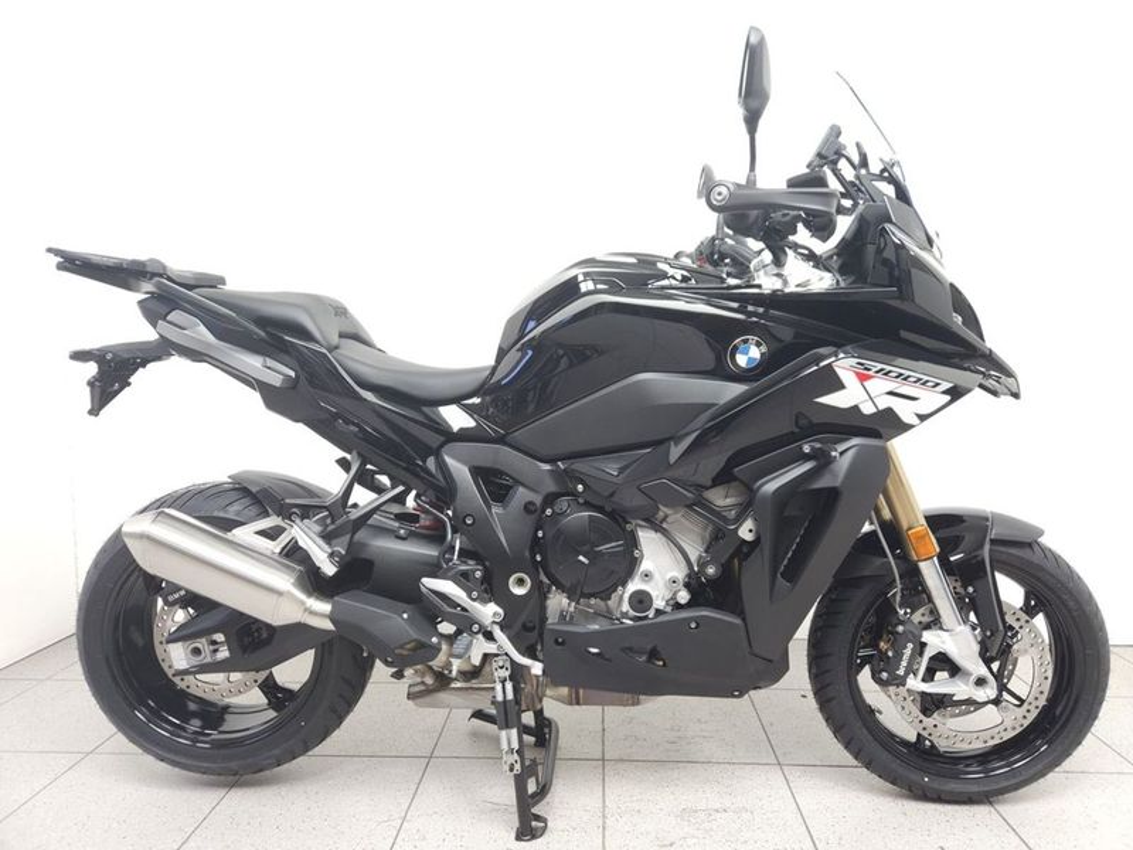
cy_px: 425
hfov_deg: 73.9
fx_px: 753
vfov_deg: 58.9
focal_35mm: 23
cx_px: 566
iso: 125
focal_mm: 5.4
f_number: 1.8
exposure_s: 1/25
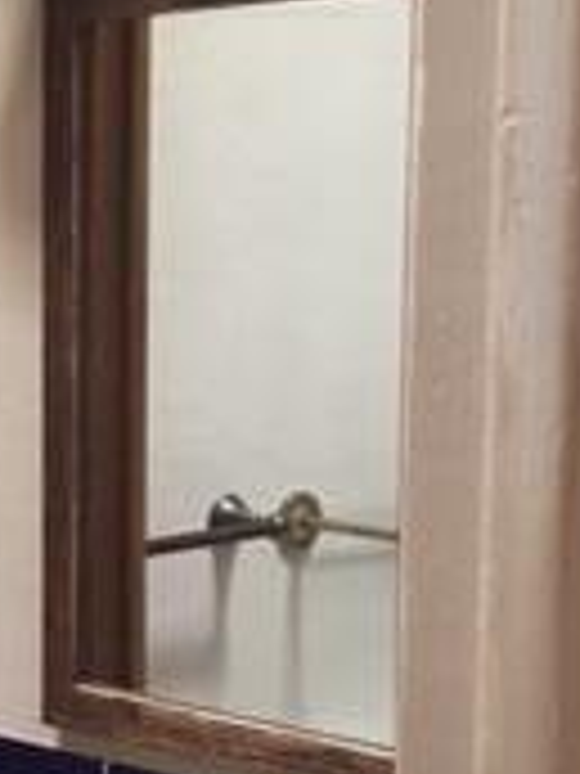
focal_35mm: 108
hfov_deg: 12.8
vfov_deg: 17.9
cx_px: -360
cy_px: 702
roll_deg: +1.4
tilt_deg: -11.3
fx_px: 2413
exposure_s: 1/15
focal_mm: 4.15
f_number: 2.2
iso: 80
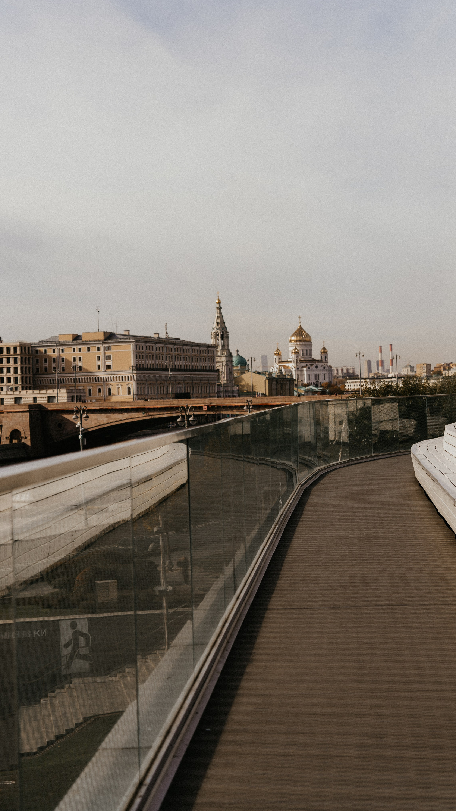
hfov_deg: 22.6
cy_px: 405
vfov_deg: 39.2
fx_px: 1139
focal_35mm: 53
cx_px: 247
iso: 100
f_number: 4
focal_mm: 50
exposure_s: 1/320
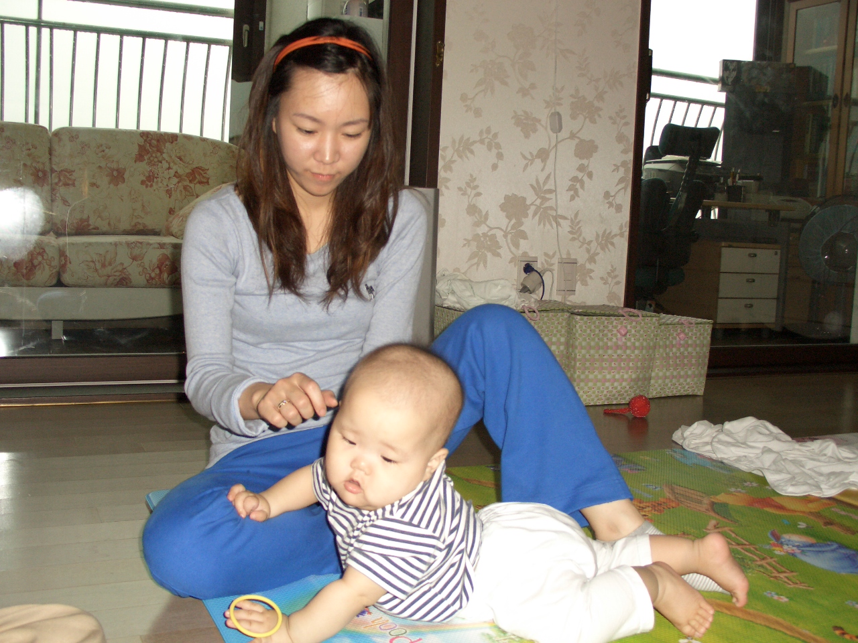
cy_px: 322
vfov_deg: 39.7
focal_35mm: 36
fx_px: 892
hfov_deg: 51.4
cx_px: 429
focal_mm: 7.8
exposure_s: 1/60
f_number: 2.9
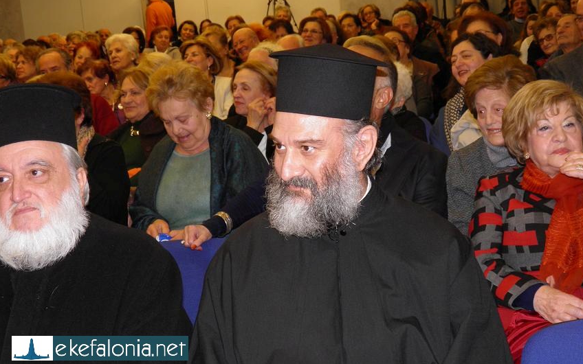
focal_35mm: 59
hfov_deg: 34.5
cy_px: 153
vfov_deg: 22.0
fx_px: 937
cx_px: 293
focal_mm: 10
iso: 125
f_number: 3.6
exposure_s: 1/80
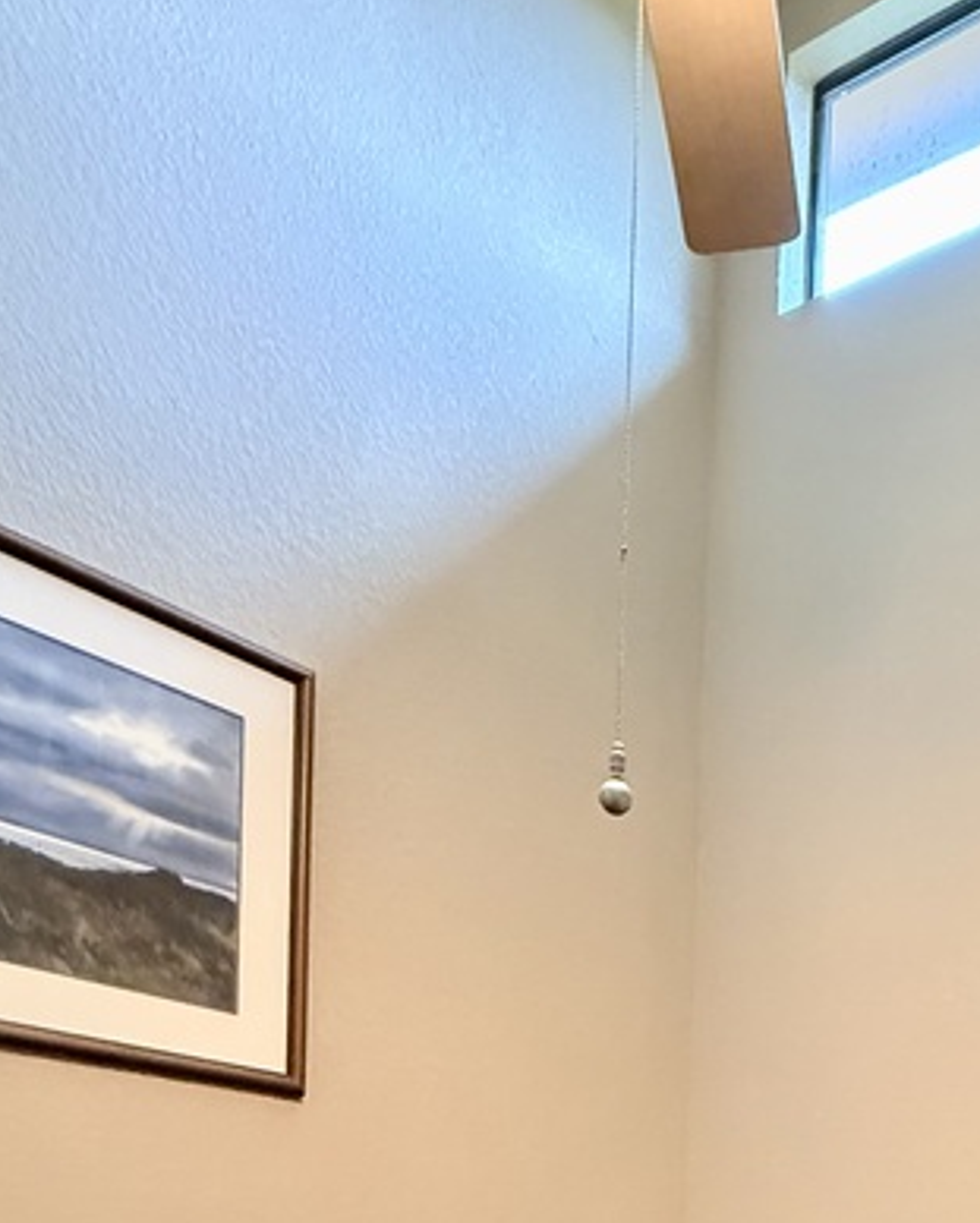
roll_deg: -3.5
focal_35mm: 38
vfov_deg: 37.1
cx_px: 958
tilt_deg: -4.9
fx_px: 1376
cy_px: 1450
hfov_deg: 35.8
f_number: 2.2
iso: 1000
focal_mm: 2.22
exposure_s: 1/40
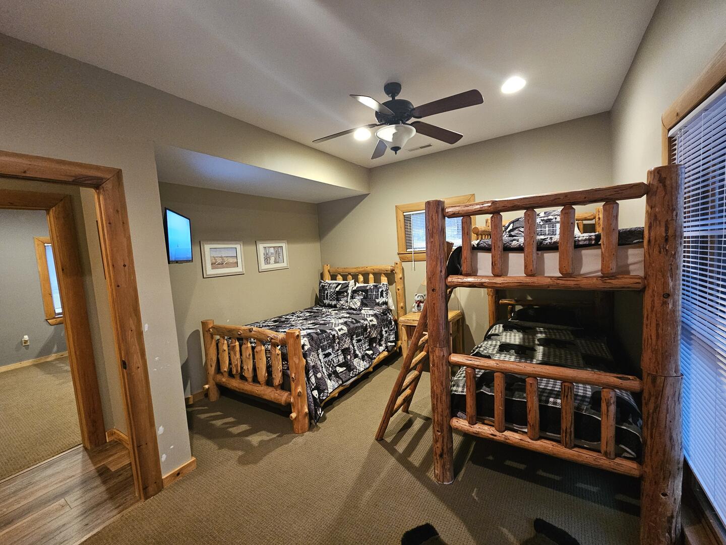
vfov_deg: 89.9
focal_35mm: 13
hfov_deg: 106.2
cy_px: 272
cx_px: 363
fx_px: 273
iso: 640
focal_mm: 2.2
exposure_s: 1/24
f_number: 2.2
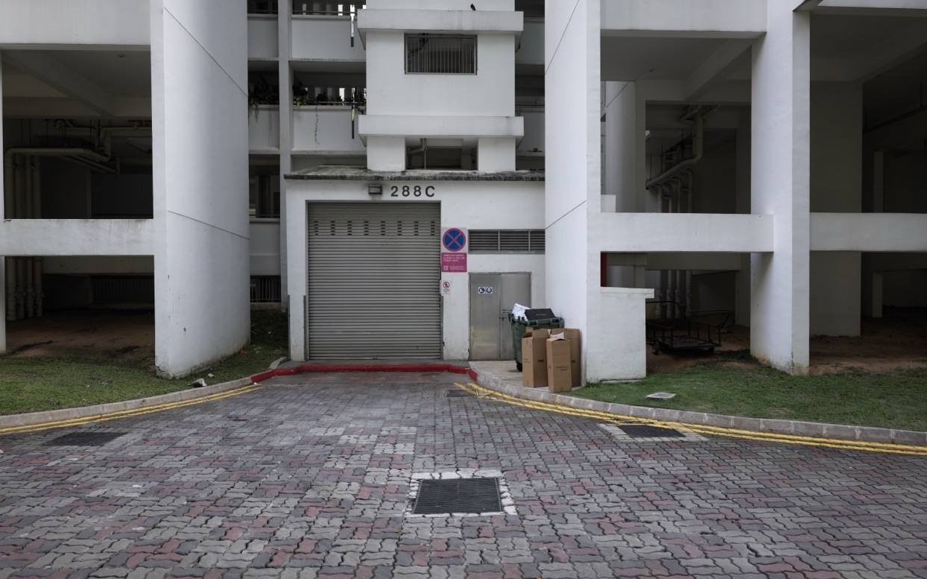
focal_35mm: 24
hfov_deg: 74.8
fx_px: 606
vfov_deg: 51.0
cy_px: 306
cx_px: 472
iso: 200
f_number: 8
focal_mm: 28
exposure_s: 1/30
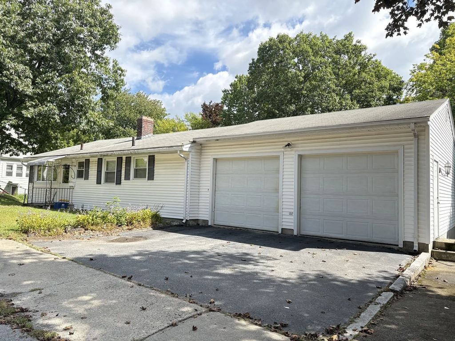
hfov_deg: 67.3
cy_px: 170
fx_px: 342
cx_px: 228
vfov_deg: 53.1
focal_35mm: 26
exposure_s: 1/687
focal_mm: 5.96
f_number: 1.6
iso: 64
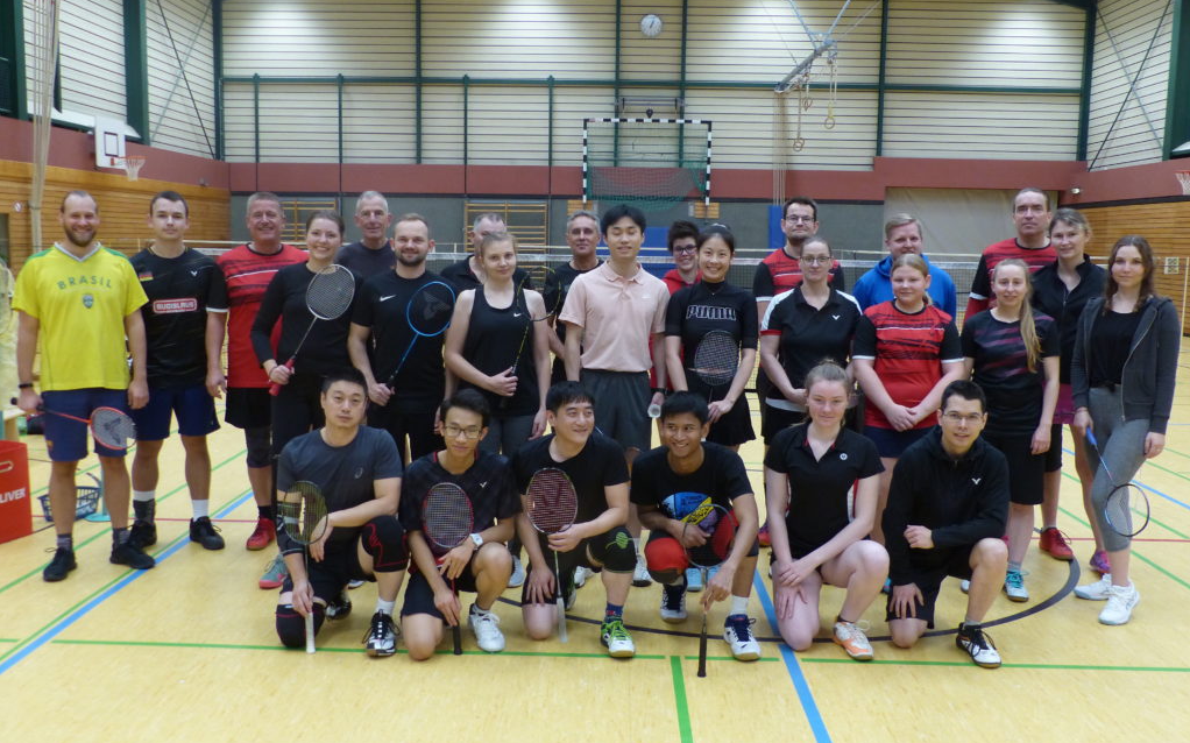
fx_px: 1102
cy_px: 377
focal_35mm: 34
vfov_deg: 37.2
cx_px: 595
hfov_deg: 56.7
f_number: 2.8
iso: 250
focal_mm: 5.8
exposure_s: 1/60
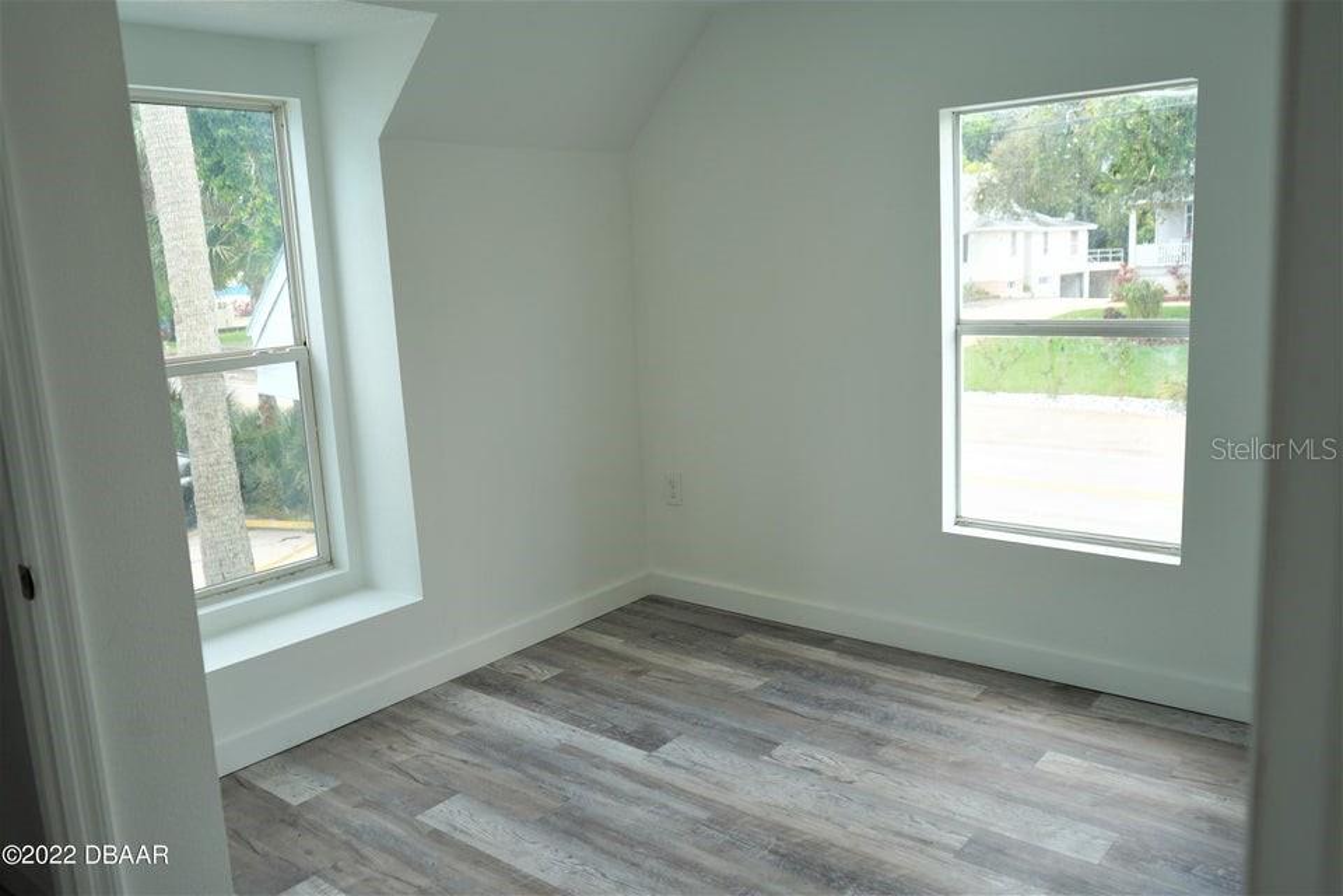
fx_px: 1044
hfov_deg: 65.5
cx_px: 672
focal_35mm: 28
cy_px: 448
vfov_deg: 46.4
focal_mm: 28
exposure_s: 1/160
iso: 100
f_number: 4
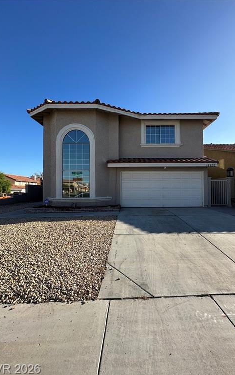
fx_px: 154
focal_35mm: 15
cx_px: 129
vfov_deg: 101.5
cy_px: 188
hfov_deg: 74.6
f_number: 2.2
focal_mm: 2.22
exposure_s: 1/1304
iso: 50
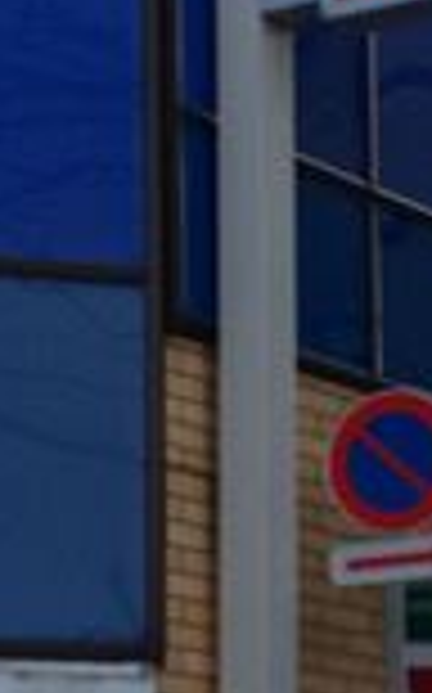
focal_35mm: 160
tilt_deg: +5.2
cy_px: 639
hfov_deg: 8.0
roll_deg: +1.9
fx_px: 3020
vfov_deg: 13.0
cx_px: 670
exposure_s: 1/651
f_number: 2.2
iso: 32
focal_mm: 4.15
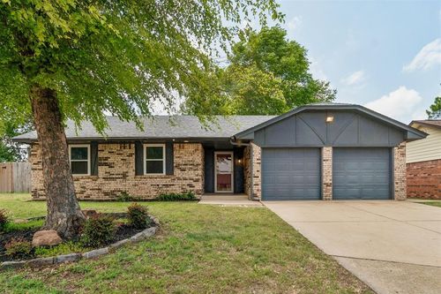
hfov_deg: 85.4
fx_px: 239
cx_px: 220
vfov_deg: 63.2
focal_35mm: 20
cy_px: 147
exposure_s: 1/640
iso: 100
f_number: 9
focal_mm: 13
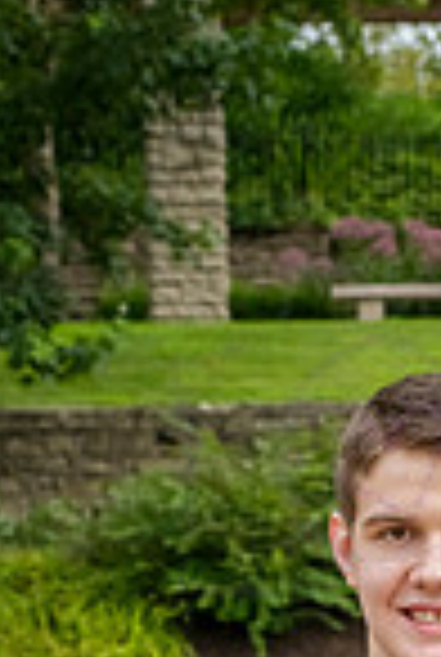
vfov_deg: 8.2
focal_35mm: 246
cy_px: 860
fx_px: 4499
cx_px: 396
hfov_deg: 5.6
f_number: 13
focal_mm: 80
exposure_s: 1/320
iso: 640
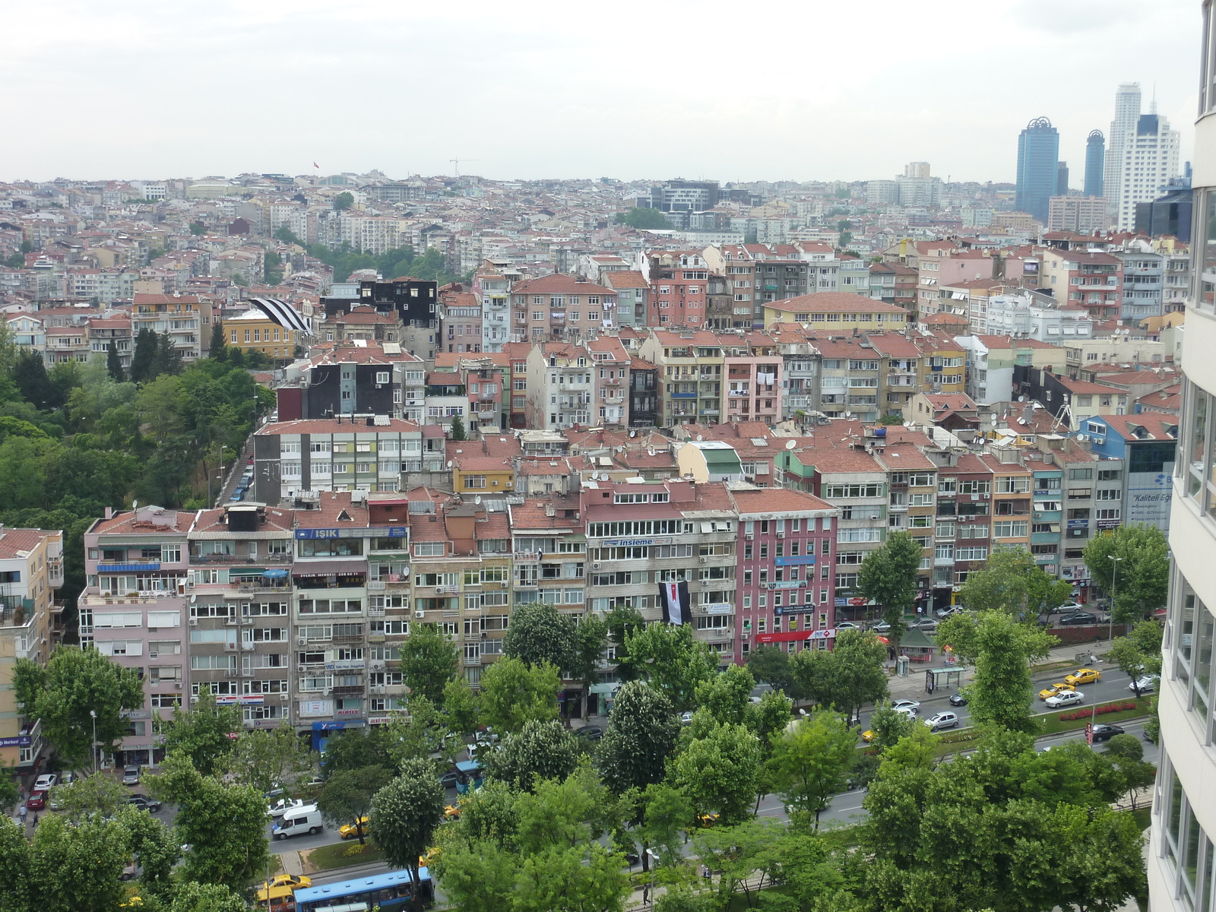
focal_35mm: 45
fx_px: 1581
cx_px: 608
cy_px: 456
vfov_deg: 32.2
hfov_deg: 42.1
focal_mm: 7.3
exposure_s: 1/320
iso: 125
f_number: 4
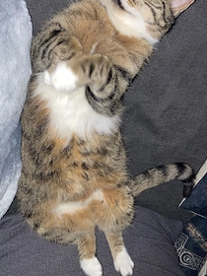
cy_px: 122
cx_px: 65
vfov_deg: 46.7
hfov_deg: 35.5
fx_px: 319
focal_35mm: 40
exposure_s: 1/19
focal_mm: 3.99
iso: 25
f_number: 1.8
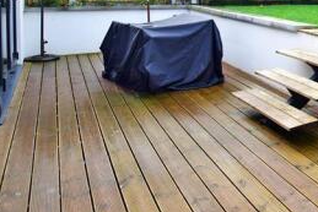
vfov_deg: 32.4
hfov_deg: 40.2
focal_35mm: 38
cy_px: 2
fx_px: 336
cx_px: 356
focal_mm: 10
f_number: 7.1
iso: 400
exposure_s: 1/200
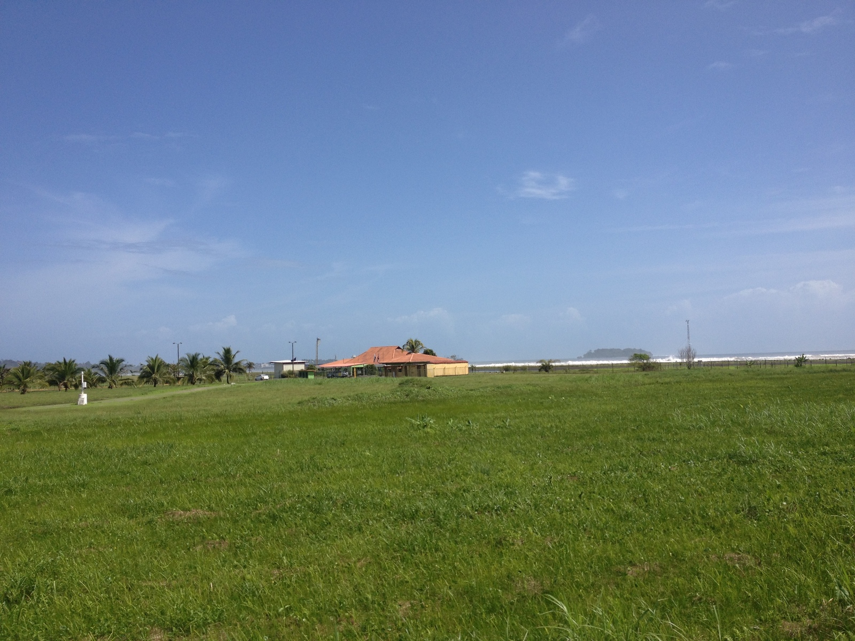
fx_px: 864
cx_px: 428
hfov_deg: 52.6
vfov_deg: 40.7
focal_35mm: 35
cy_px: 320
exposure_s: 1/2045
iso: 50
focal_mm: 4.28
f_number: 2.4
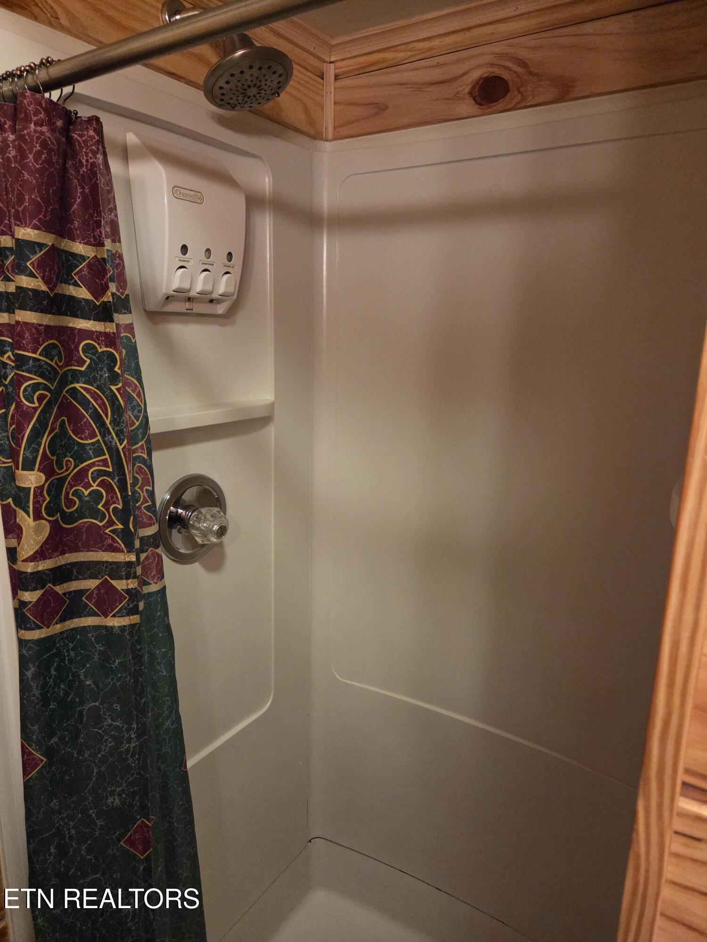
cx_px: 354
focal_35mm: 23
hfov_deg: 58.9
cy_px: 471
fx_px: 626
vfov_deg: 73.9
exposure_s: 1/120
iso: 2000
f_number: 1.8
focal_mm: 5.4
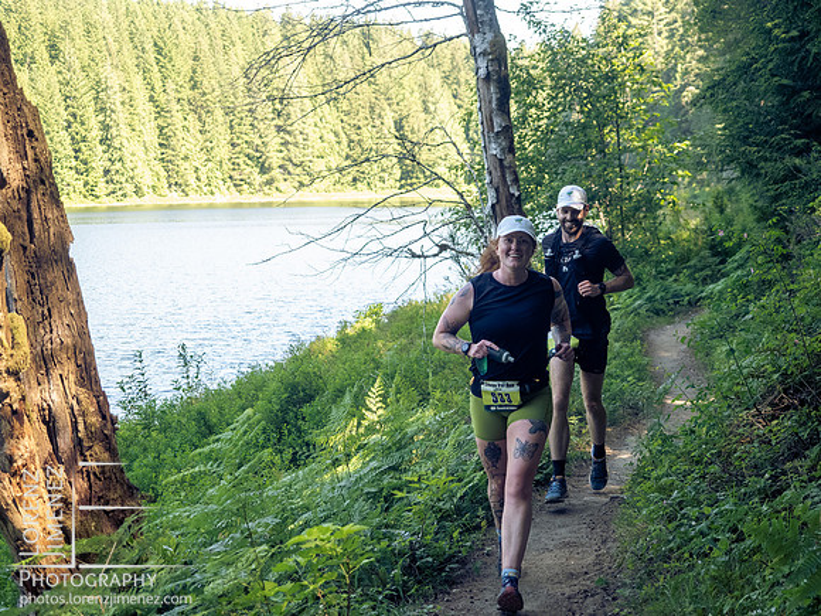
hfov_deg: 30.3
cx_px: 410
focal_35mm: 64
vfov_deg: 22.9
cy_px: 308
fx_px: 1518
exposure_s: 1/1000
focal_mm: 32
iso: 1600
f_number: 2.8
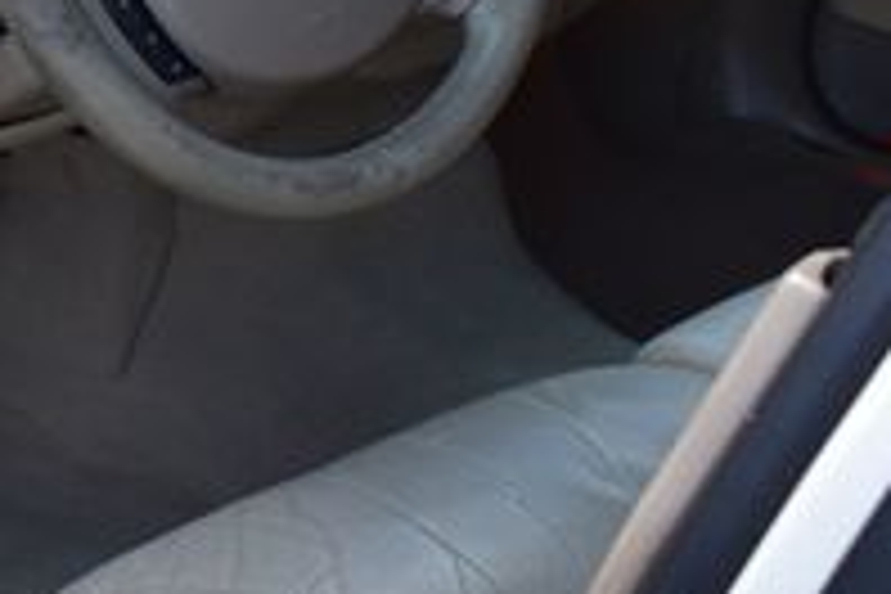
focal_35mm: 97
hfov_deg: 19.3
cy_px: 72
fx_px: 2401
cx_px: -297
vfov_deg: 14.0
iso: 400
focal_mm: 20
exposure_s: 1/100
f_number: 9
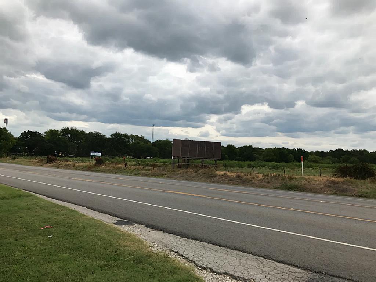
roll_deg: -3.6
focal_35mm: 28
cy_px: 141
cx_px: 188
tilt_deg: +3.1
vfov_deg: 49.7
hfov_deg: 63.4
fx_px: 304
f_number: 1.8
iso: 20
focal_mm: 3.99
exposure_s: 1/4566
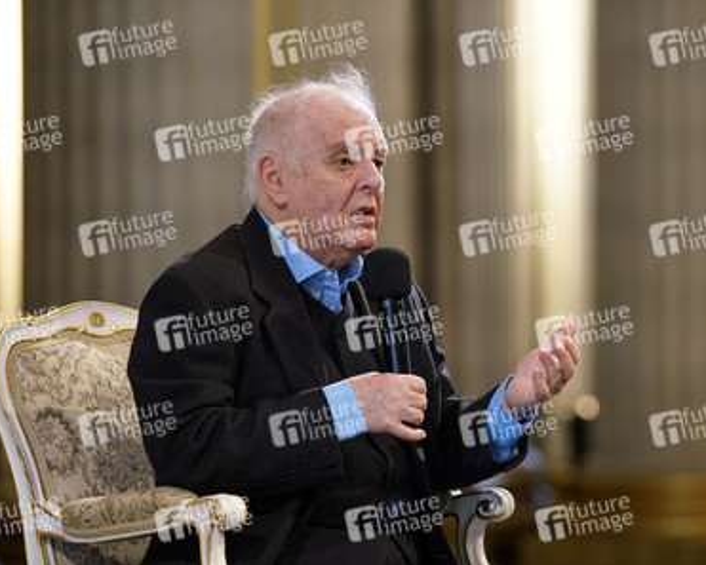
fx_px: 4765
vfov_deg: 6.8
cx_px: 343
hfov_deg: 8.5
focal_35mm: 228
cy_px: 282
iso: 3200
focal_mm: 200
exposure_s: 1/320
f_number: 3.2
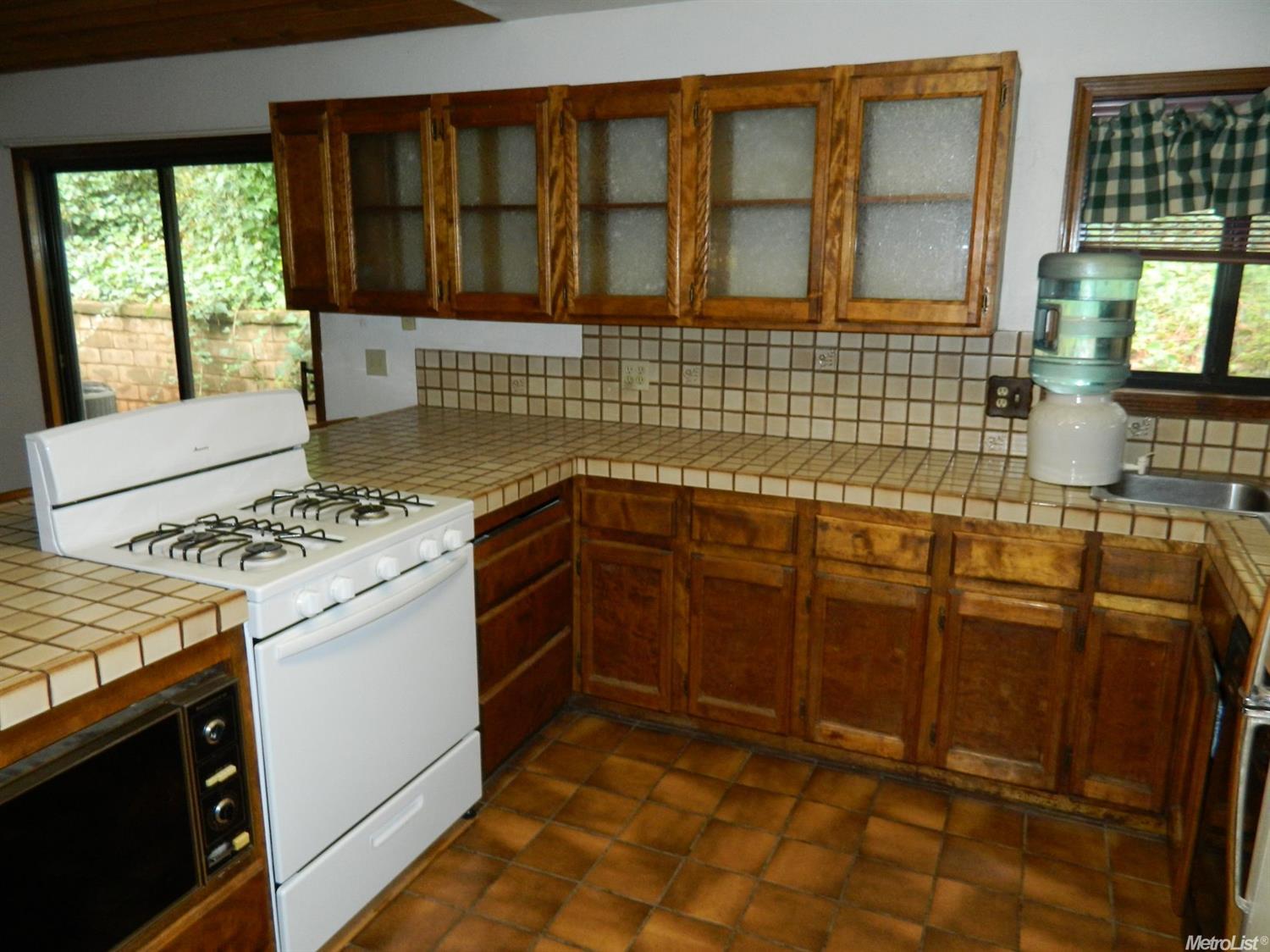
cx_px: 635
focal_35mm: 25
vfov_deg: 54.9
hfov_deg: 69.4
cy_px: 476
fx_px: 917
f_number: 3.1
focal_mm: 4.5
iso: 200
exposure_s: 1/30
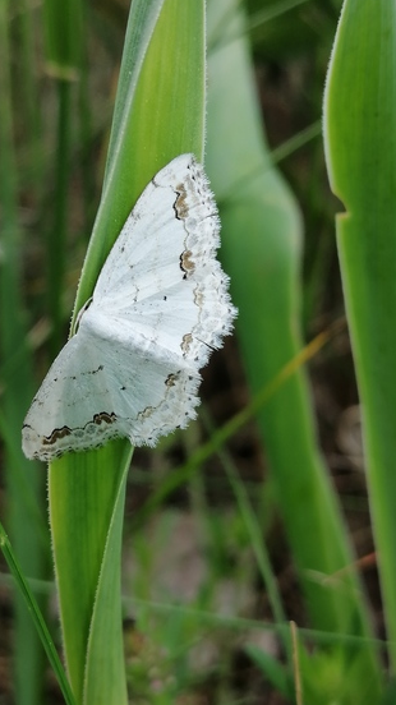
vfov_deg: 31.4
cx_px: 197
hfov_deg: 18.0
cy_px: 354
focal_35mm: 67
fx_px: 1252
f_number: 1.8
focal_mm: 3.95
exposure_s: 1/122
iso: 50
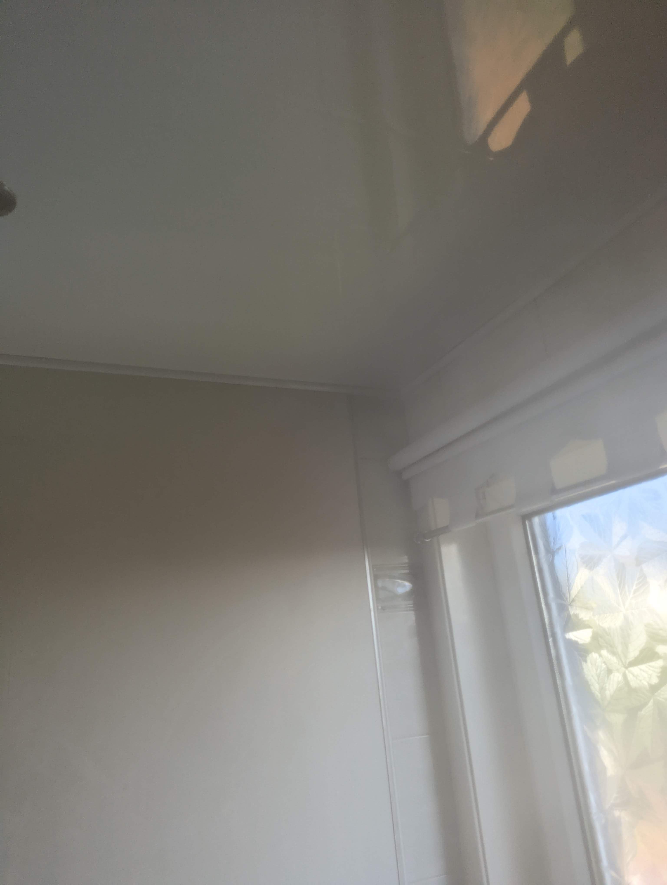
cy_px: 442
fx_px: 615
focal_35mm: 24
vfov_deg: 71.5
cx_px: 334
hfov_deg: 56.9
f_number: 1.85
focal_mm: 6.81
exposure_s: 1/232
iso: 41
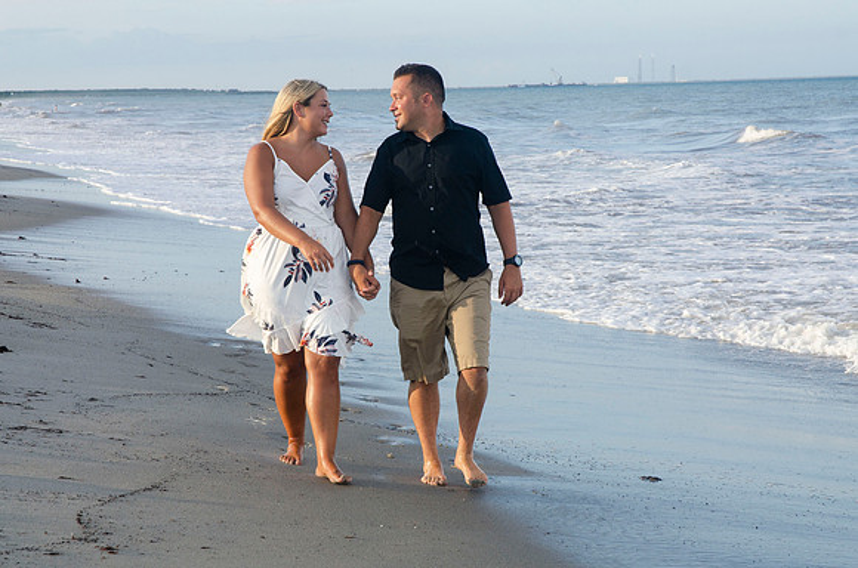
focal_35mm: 97
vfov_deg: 14.0
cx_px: 438
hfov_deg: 21.0
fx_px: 2316
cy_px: 261
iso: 100
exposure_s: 1/250
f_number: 9
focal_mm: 60
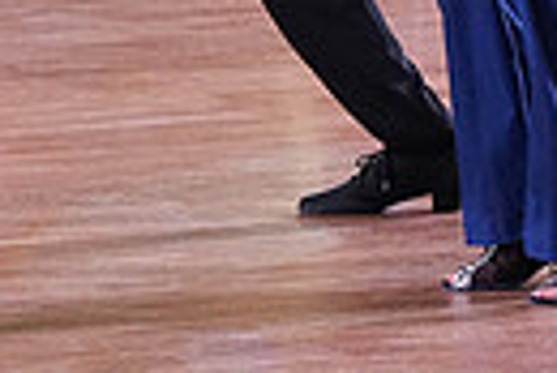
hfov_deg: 3.8
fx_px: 8364
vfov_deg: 2.5
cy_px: -341
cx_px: 133
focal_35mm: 540
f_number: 5.6
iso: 5000
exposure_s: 1/320
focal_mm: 121
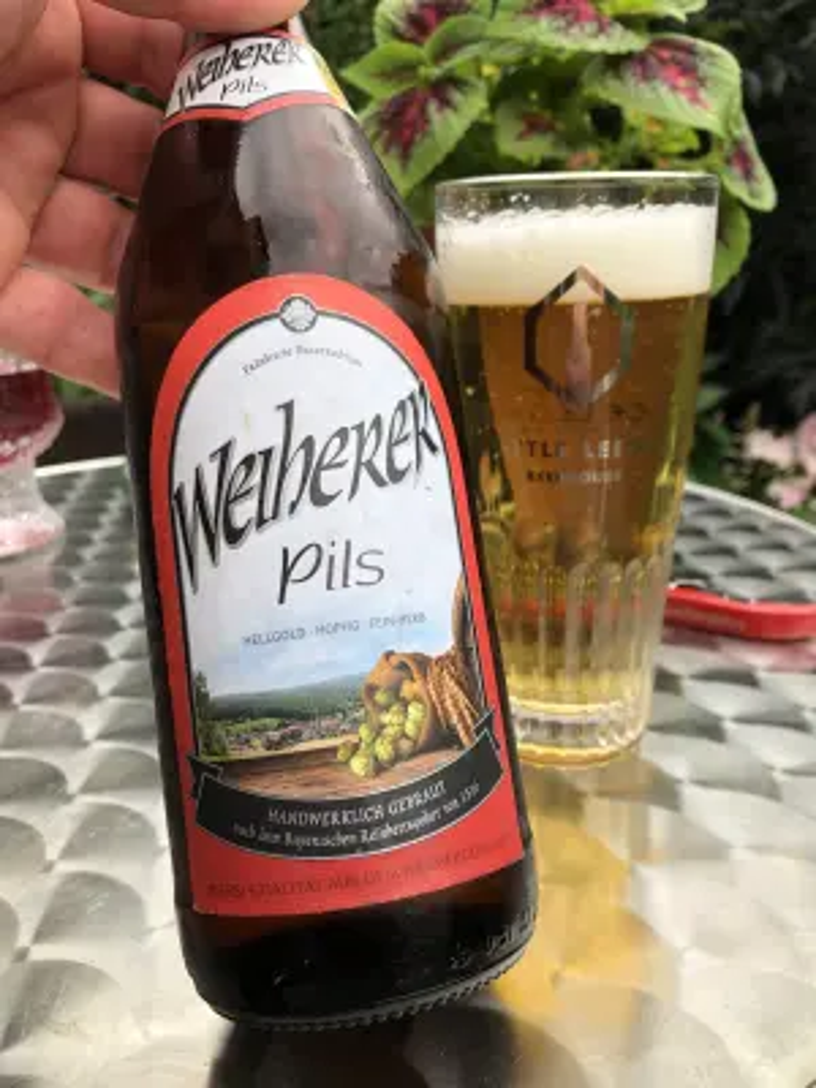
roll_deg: +3.5
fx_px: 880
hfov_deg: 49.7
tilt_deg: -17.2
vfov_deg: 63.4
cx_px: 408
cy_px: 544
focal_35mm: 28
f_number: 1.8
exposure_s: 1/142
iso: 20
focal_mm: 3.99
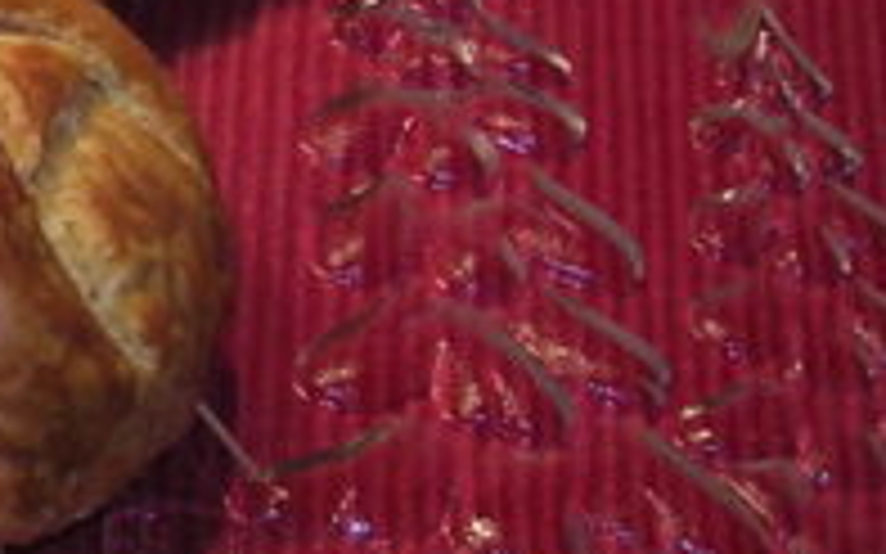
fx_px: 3790
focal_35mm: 157
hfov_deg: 12.4
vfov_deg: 8.0
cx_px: -607
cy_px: -459
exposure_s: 1/30
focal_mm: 5.8
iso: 100
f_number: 2.8
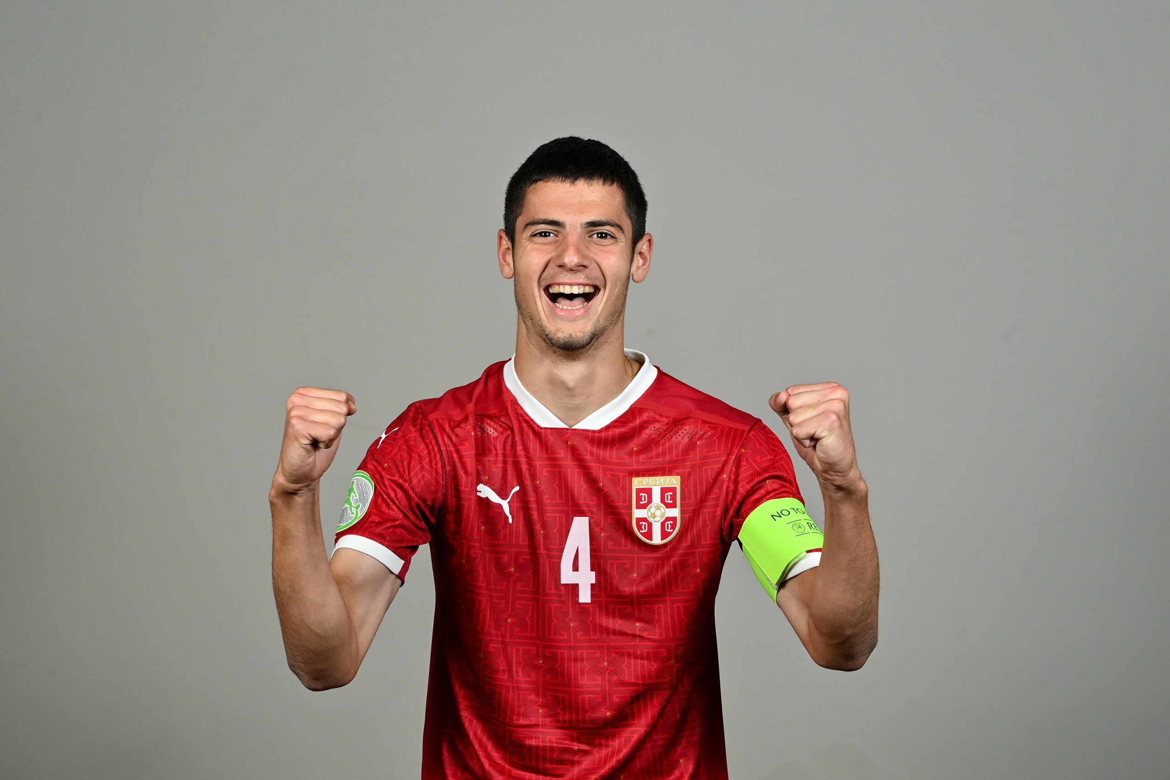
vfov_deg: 13.4
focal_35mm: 102
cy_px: 390
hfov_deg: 20.0
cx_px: 585
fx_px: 3315
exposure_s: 1/200
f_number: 7.1
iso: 250
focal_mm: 102
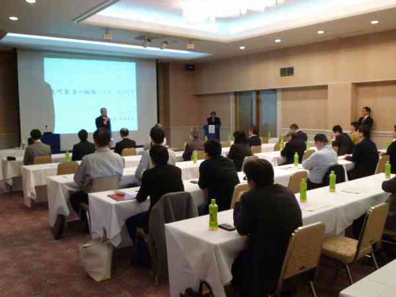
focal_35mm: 33
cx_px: 198
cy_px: 148
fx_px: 378
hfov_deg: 55.4
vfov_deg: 42.9
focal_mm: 5.9
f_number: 3.2
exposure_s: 1/15
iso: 400
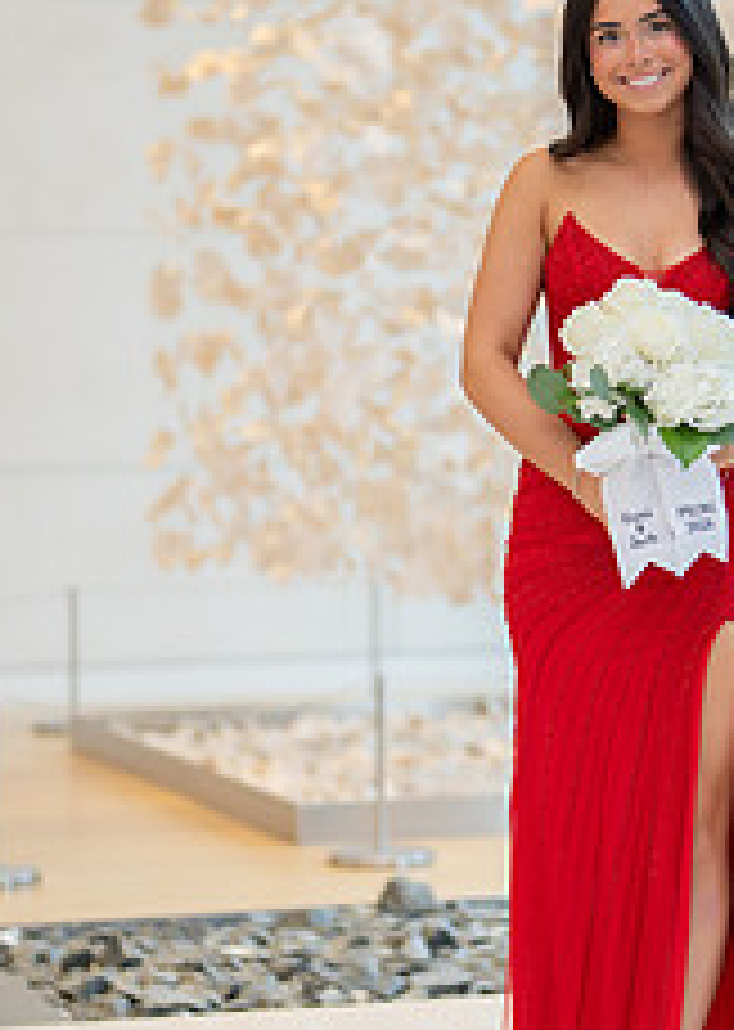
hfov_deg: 9.6
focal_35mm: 149
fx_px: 4359
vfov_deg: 13.5
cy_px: 503
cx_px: 599
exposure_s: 1/400
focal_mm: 50
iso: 100
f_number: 1.2
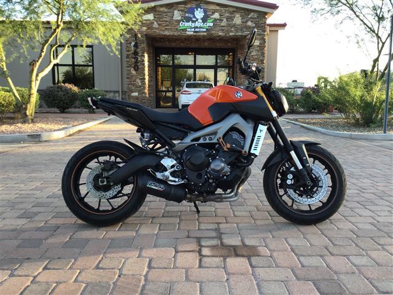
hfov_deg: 58.4
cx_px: 196
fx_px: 352
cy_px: 148
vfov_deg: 45.4
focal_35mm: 31
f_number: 2.4
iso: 40
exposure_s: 1/120
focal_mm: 3.3
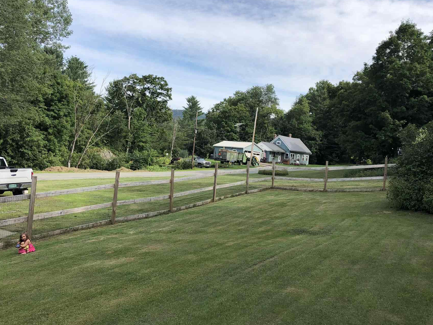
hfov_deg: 53.9
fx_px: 425
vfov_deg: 41.7
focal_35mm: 34
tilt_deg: +3.9
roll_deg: -5.7
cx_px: 229
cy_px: 141
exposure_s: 1/1412
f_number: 1.8
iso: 20
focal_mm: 3.99
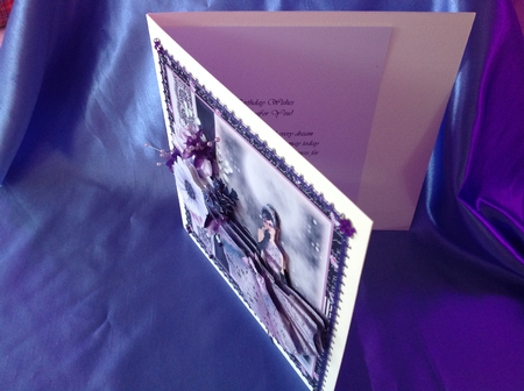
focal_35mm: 35
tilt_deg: -45.5
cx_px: 262
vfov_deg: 40.6
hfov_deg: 52.7
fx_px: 529
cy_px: 196
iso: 125
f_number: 2.4
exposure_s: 1/15
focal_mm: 4.28
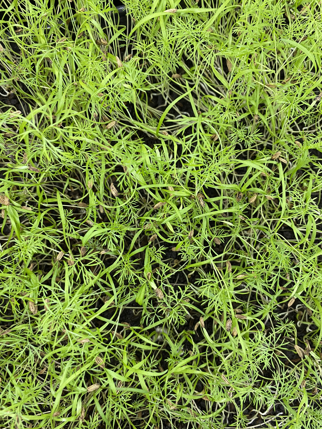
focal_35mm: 26
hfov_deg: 53.1
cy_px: 214
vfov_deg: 67.3
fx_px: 322
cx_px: 161
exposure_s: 1/50
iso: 80
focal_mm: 4.25
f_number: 1.8
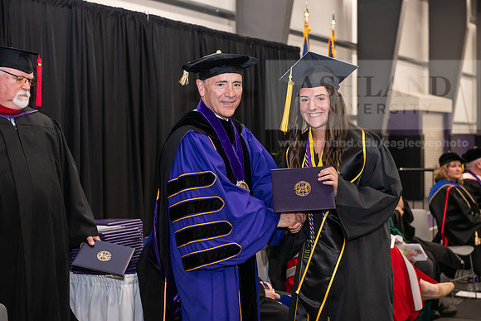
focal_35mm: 66
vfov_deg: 20.6
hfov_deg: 30.5
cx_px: 240
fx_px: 882
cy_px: 160
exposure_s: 1/125
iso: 2500
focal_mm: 66
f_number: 5
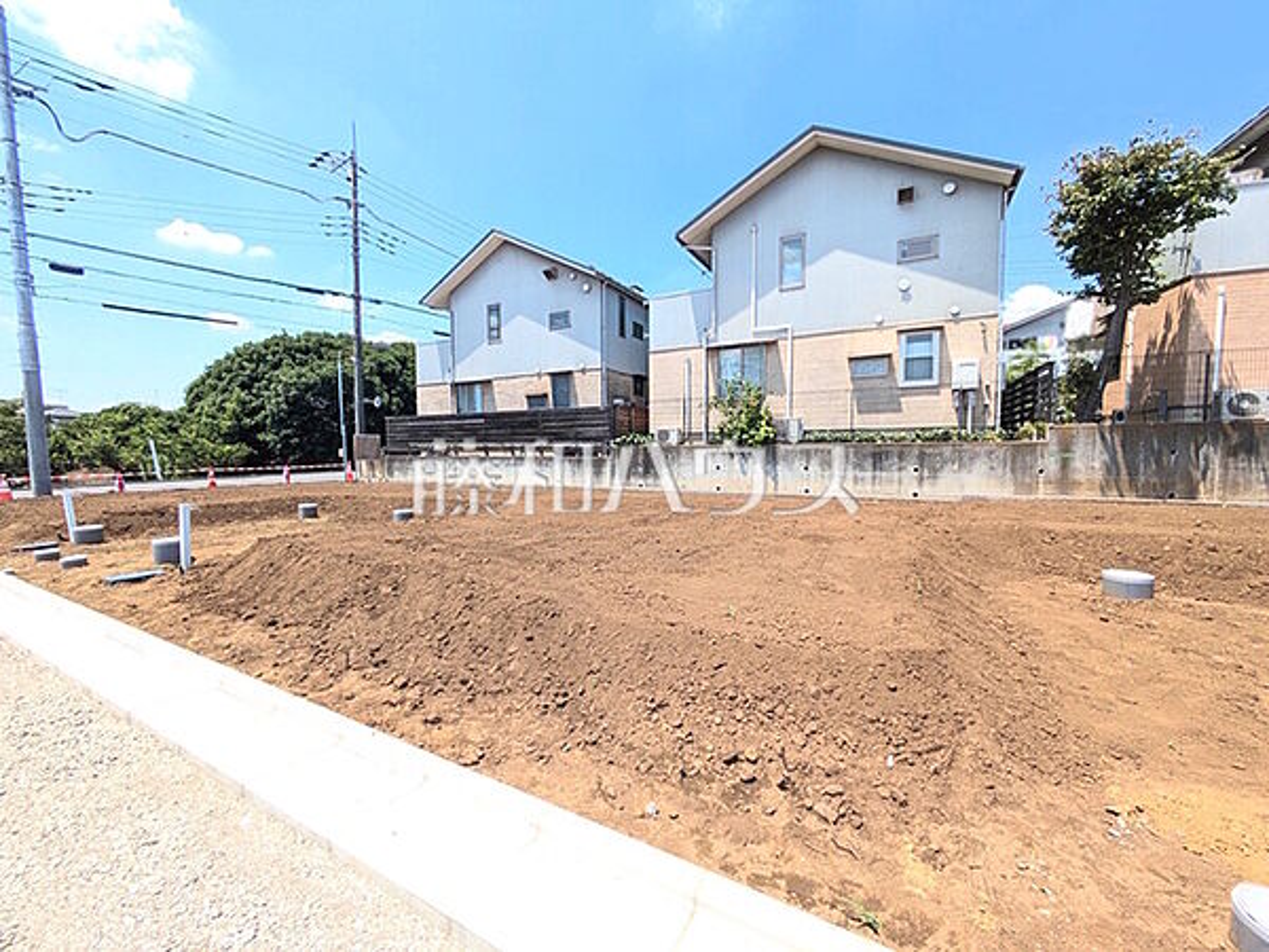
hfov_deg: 102.1
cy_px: 476
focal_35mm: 14
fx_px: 513
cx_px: 634
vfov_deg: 85.7
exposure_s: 1/883
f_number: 2.2
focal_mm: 1.83
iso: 50
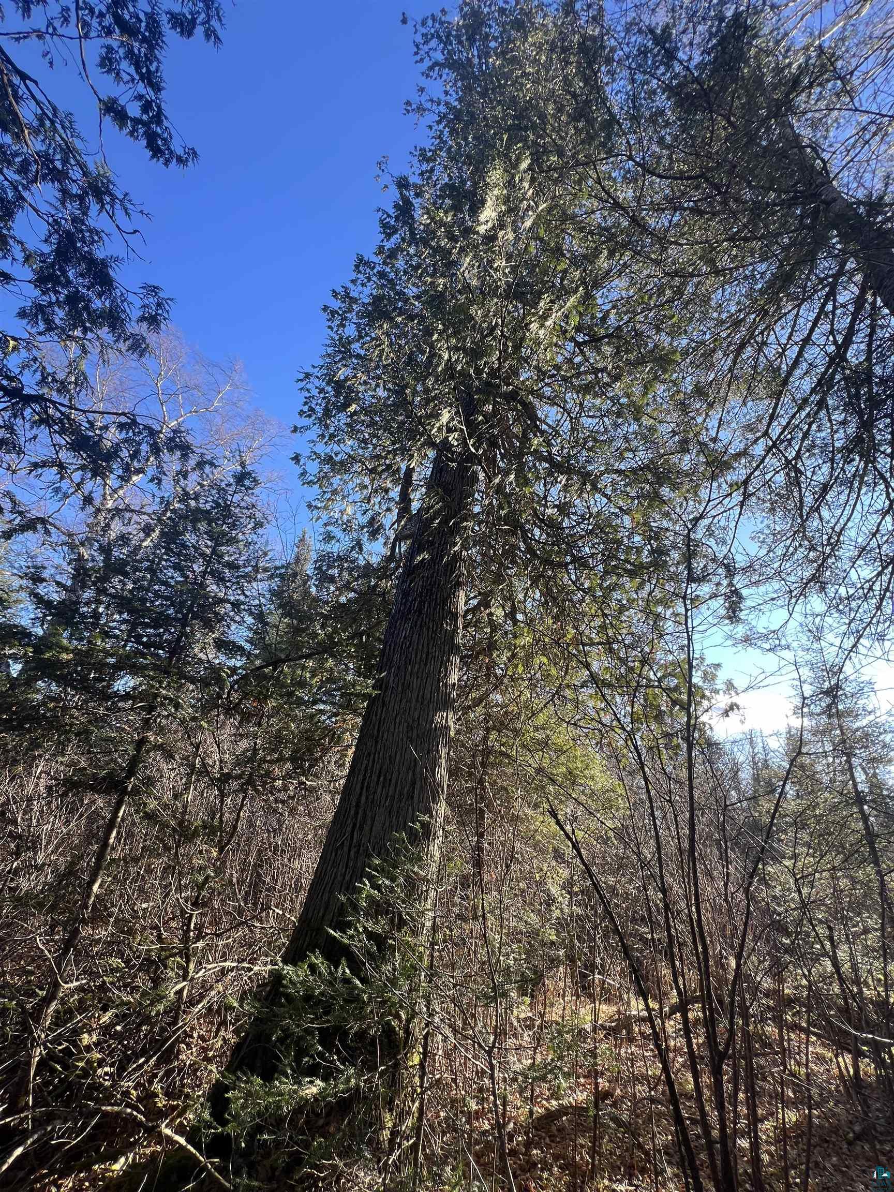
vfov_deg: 106.2
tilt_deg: +25.7
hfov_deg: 89.9
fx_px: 448
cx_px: 447
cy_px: 596
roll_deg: -9.0
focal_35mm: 13
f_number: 1.8
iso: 32
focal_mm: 1.57
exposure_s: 1/129
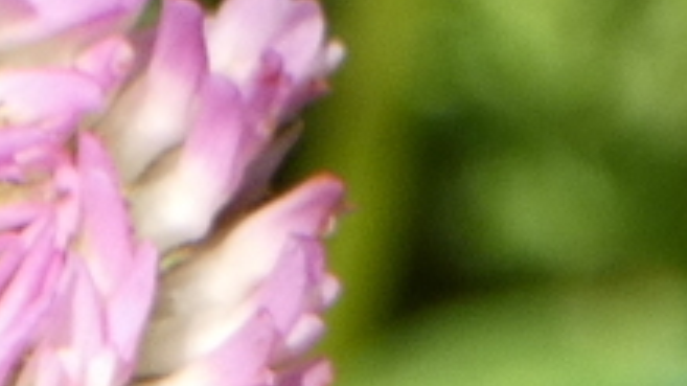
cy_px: 803
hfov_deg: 1.2
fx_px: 34016
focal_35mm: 1868
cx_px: -344
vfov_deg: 0.6
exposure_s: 1/100
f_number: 5.6
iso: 100
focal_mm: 78.8
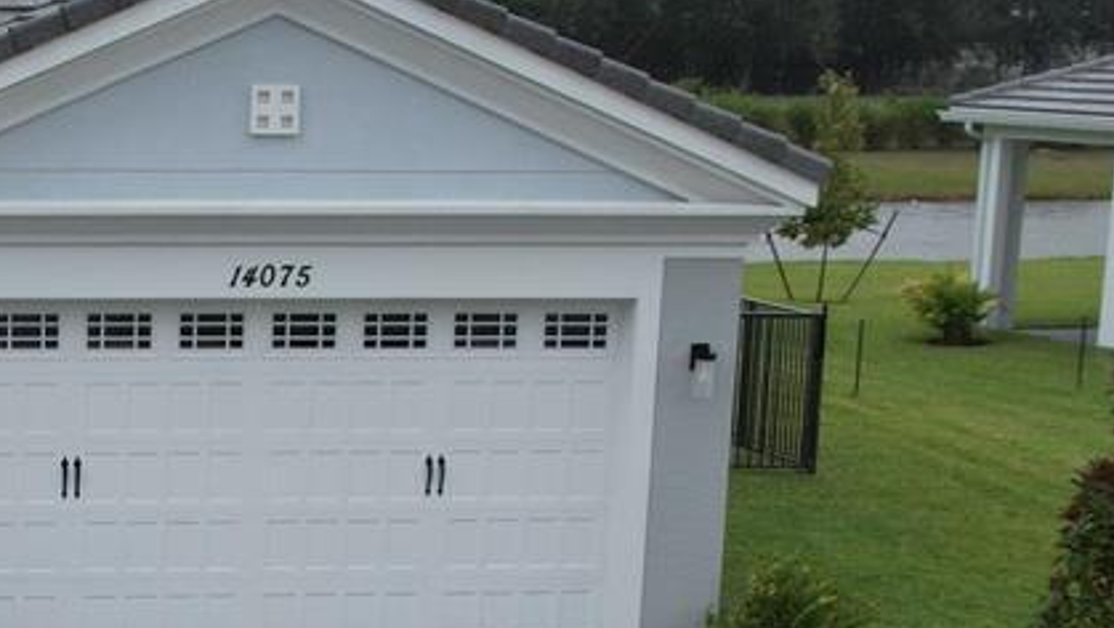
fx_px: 2600
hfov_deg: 23.1
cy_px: 737
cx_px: -13
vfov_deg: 13.4
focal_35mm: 88
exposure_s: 1/1250
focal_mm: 8.38
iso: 100
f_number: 2.8
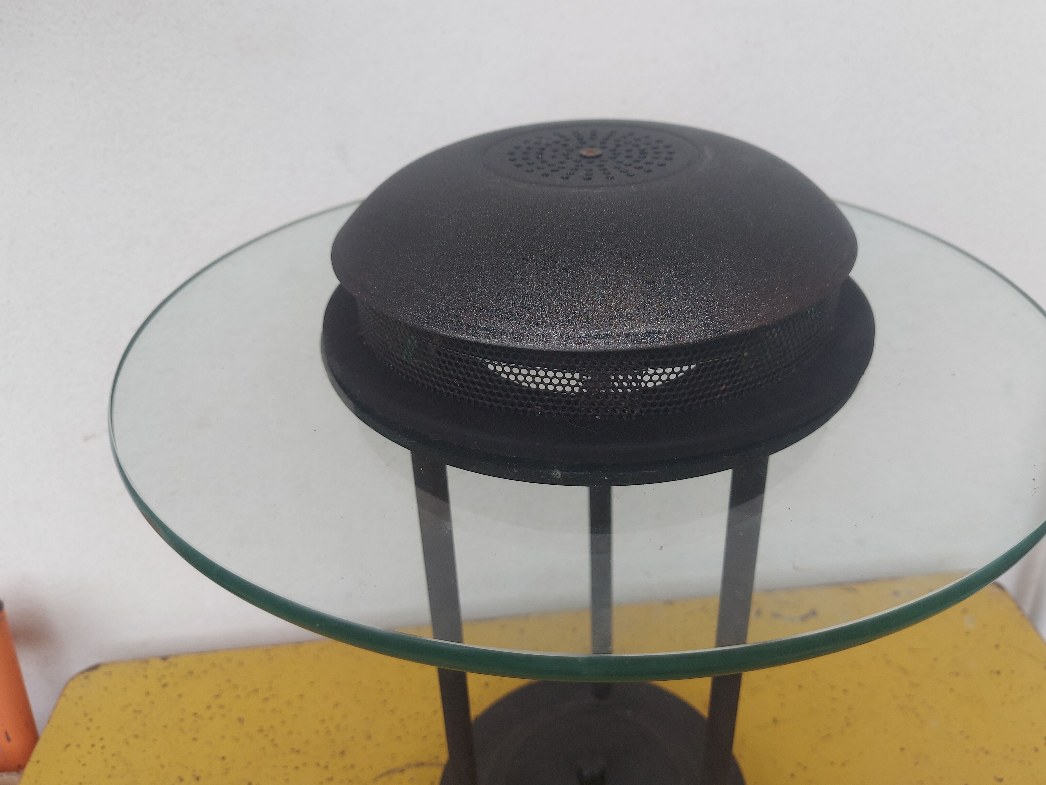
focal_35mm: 27
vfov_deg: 51.3
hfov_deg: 65.2
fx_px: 816
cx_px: 561
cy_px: 352
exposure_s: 1/120
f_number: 1.8
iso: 40
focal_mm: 5.23
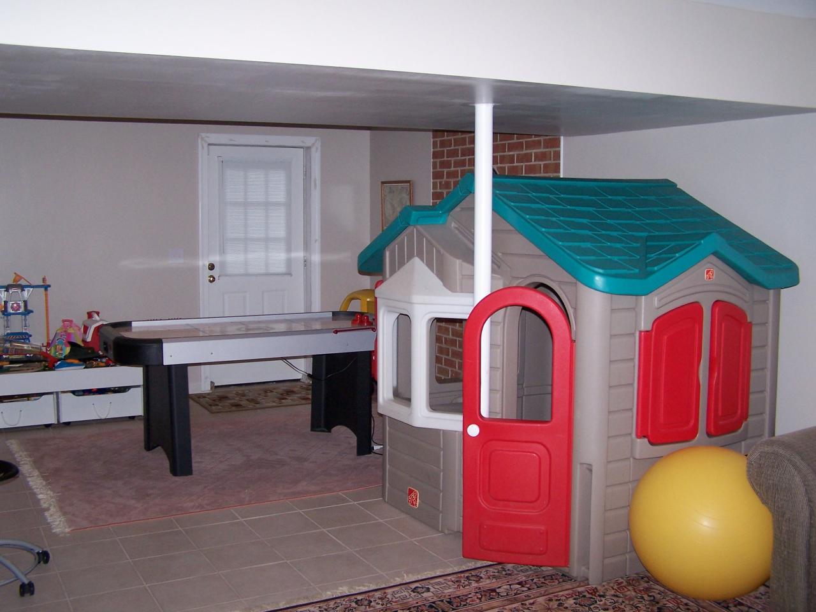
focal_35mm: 38
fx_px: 896
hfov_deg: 49.0
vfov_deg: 37.7
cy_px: 306
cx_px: 408
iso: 140
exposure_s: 1/60
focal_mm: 6.3
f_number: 2.8
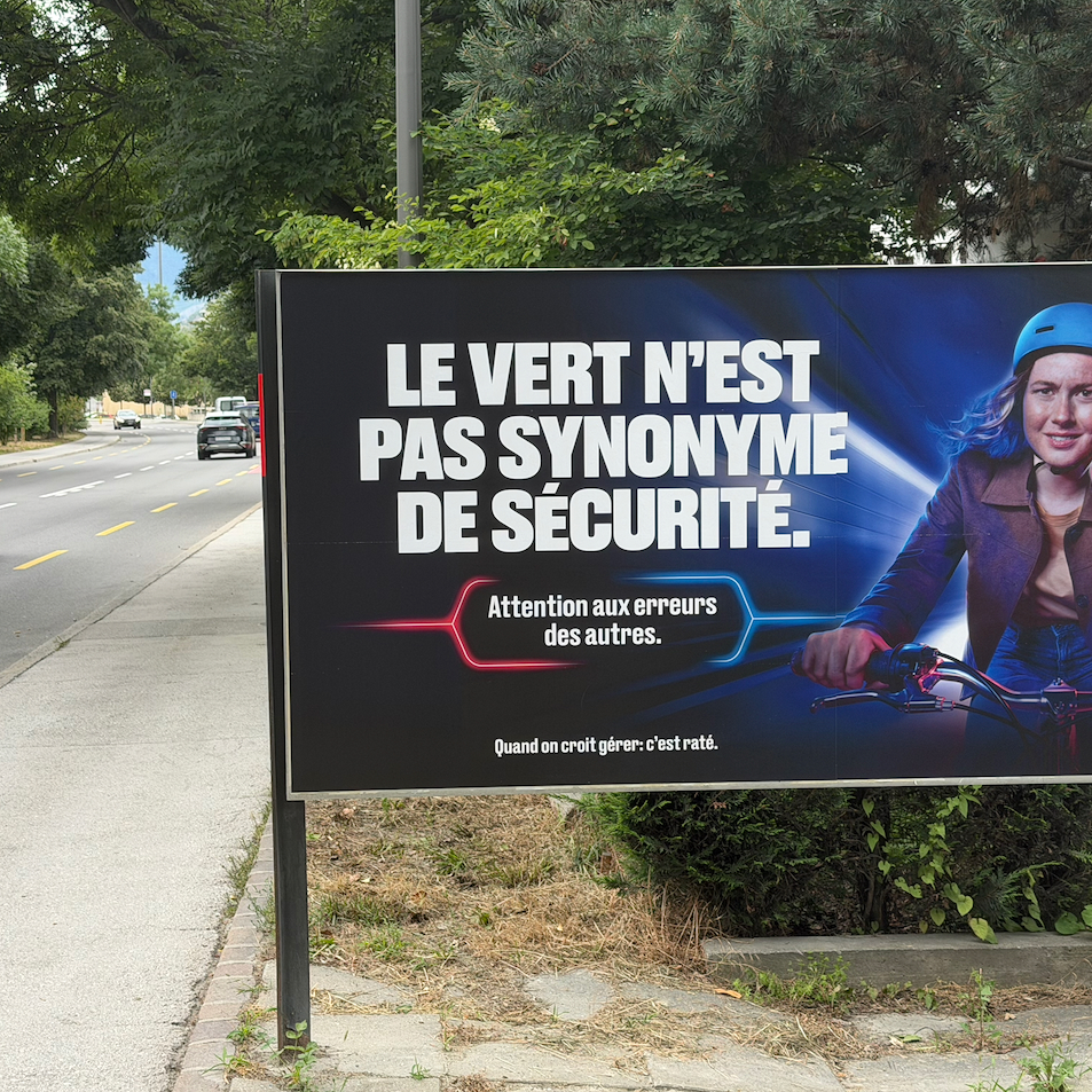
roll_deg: +1.0
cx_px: 505
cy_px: 544
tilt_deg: -5.0
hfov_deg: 30.0
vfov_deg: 30.0
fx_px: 2034
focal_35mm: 57
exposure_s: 1/231
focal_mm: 6.76
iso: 64
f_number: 1.78
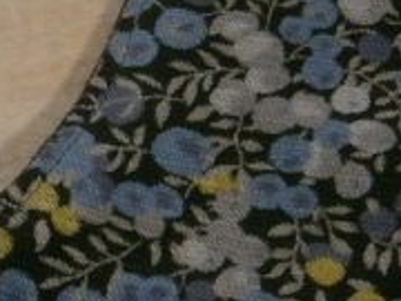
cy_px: 100
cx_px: -25
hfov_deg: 11.7
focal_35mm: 167
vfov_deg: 8.9
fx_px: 1935
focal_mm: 8.3
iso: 125
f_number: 3.4
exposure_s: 1/40
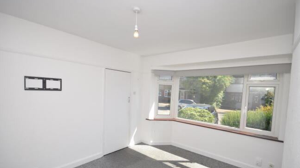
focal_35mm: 18
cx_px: 152
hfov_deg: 94.2
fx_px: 139
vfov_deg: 62.0
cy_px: 96
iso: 200
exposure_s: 1/160
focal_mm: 11
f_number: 6.3
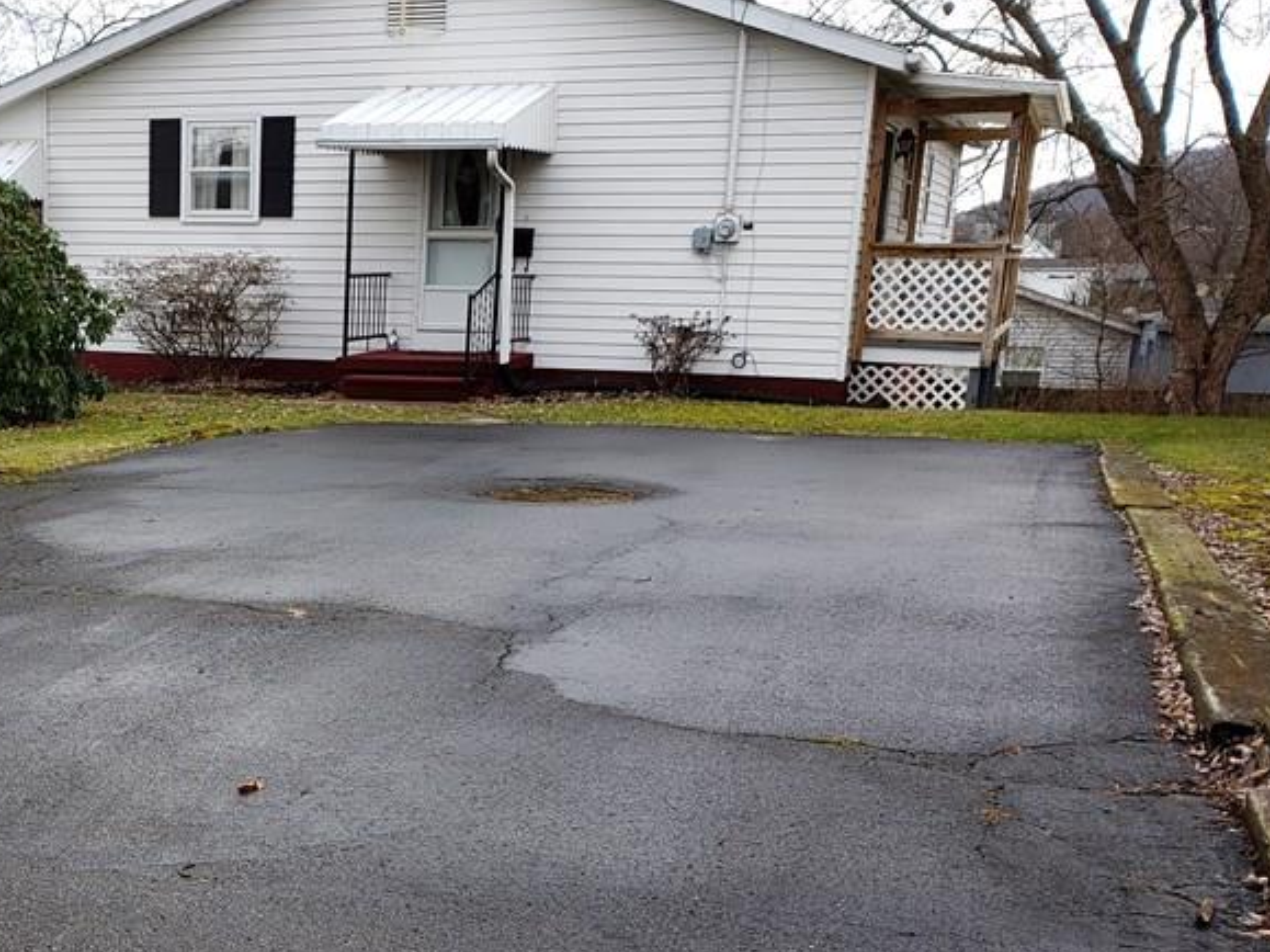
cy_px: 719
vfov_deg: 30.9
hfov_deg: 38.9
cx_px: 178
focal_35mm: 46
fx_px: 1687
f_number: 2.4
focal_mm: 4.3
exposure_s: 1/201
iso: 50
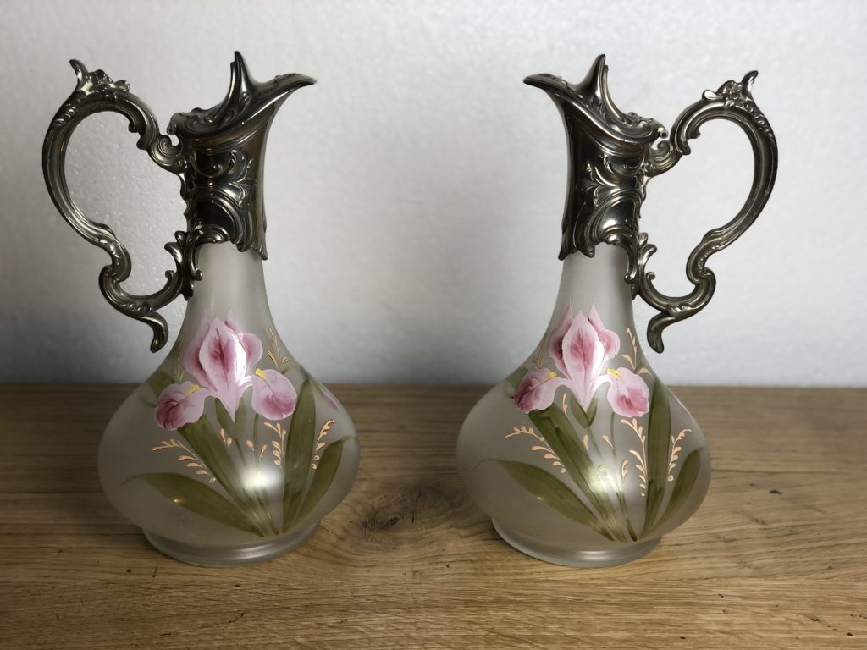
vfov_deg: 28.0
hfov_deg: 36.8
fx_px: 1302
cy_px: 325
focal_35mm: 52
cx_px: 434
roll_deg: -2.0
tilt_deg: -20.7
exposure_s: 1/50
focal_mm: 6
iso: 50
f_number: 2.4
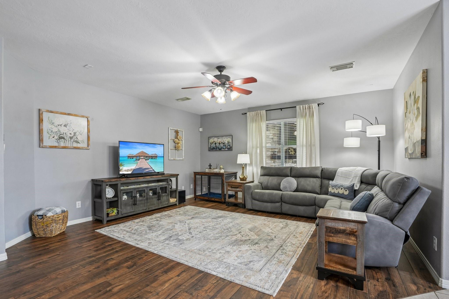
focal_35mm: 16
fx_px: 200
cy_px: 150
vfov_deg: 73.7
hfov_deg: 96.7
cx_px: 224
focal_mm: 16
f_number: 8
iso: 400
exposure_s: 1/6
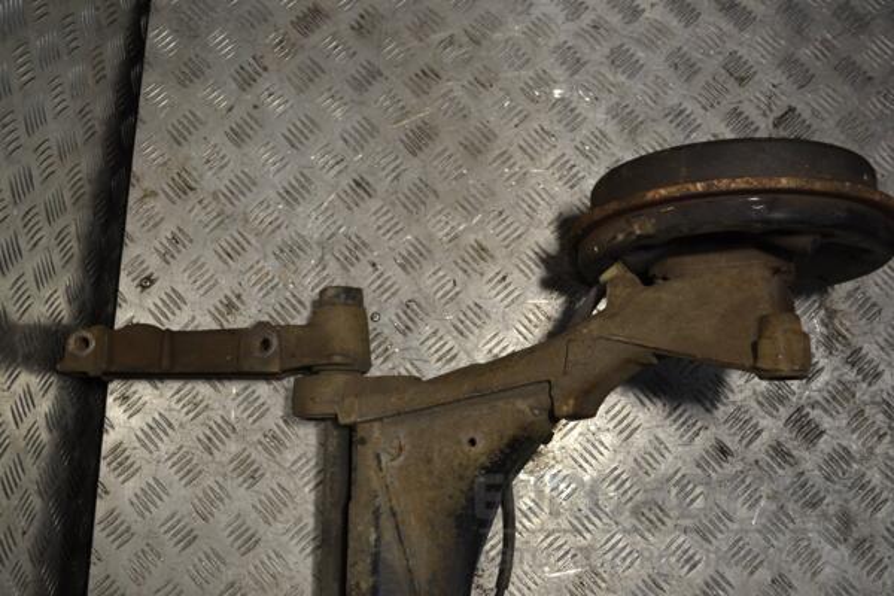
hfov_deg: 49.6
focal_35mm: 39
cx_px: 447
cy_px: 298
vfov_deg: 34.2
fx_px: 968
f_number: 5.6
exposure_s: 1/125
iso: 250
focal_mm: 26
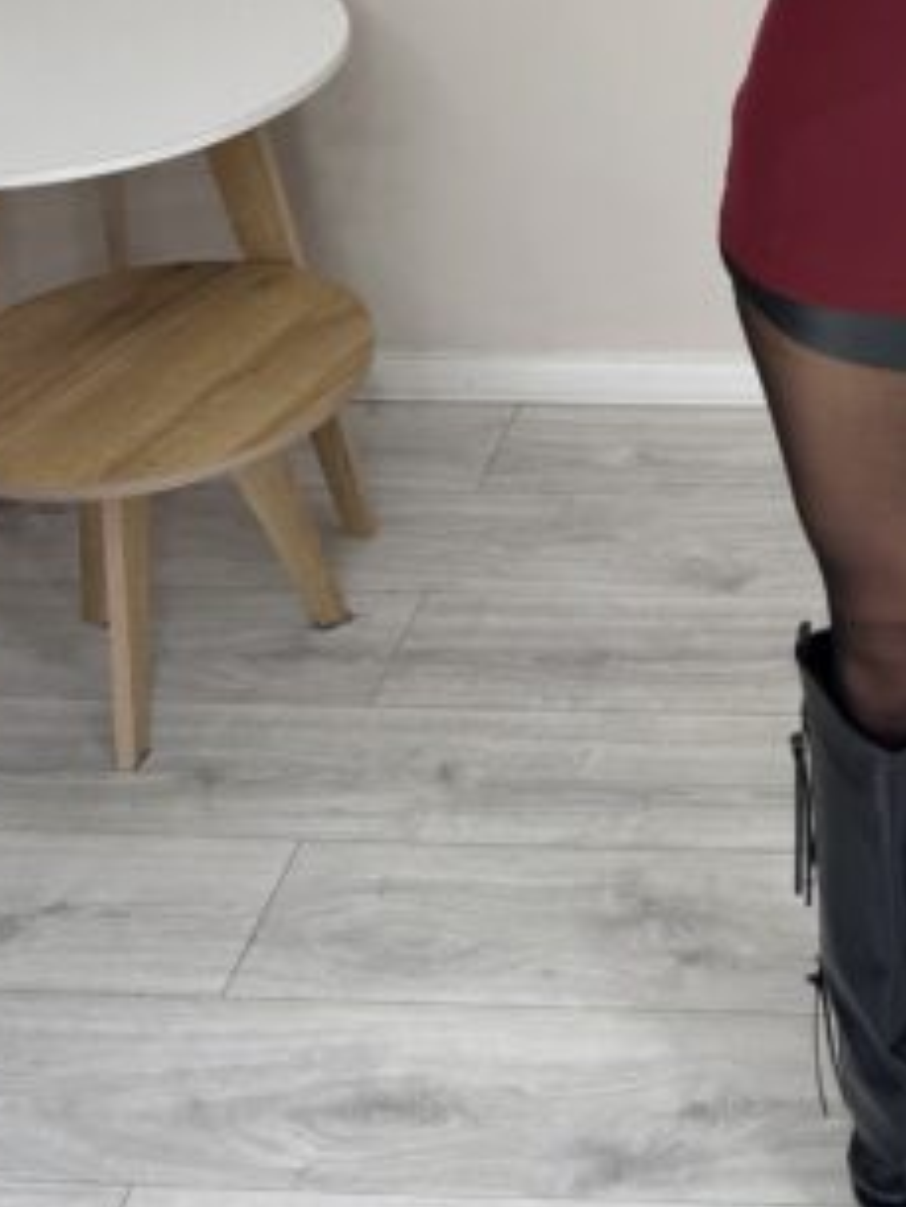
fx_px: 2197
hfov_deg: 21.4
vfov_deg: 28.3
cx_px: 1128
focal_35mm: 63
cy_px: -75
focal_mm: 6.76
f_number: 1.78
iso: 64
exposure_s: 1/100
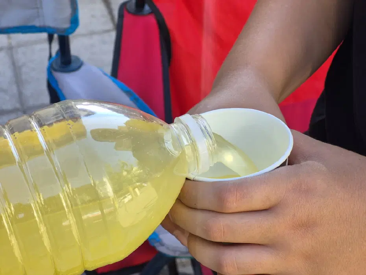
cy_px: 138
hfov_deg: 28.2
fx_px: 730
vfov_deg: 21.3
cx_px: 183
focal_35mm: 69
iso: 32
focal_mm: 7
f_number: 2.4
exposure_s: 1/162
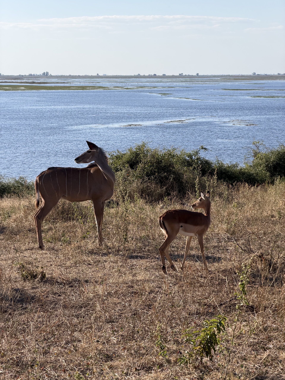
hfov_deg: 14.8
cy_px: 190
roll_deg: -0.3
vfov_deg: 19.6
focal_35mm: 100
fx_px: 1098
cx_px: 142
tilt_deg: -6.2
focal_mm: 16.89
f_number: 2.8
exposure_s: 1/638
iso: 25
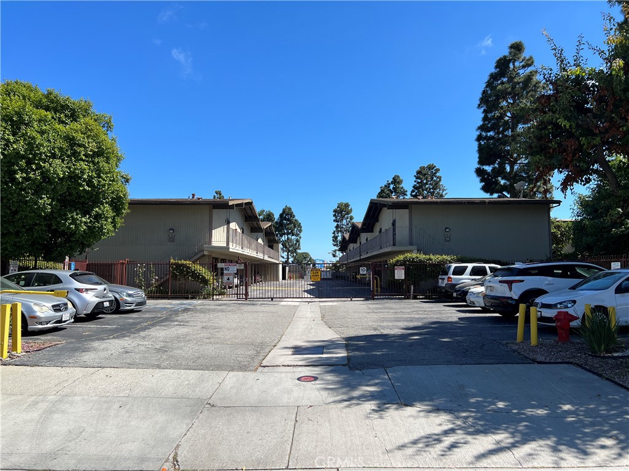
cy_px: 236
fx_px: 472
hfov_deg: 67.3
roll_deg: -0.3
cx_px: 314
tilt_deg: +3.8
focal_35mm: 26
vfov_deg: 53.1
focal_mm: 5.7
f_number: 1.5
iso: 50
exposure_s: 1/3704
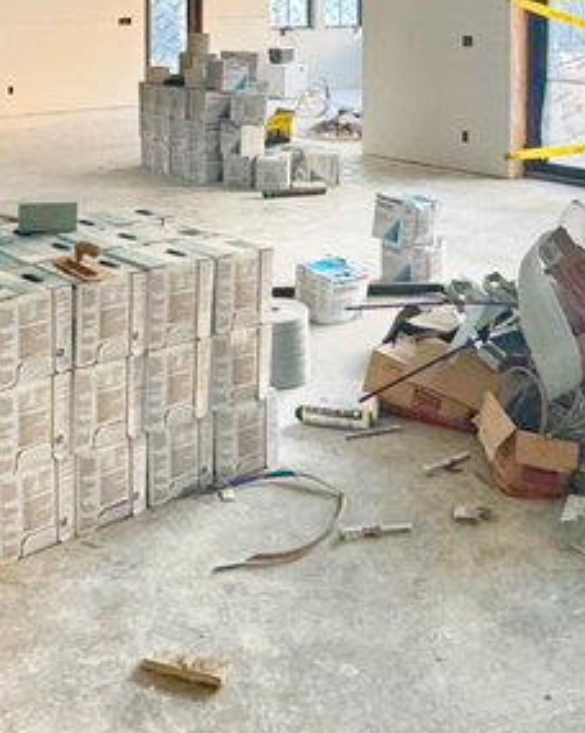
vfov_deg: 34.8
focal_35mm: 49
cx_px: 221
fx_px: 1063
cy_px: 10
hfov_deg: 30.7
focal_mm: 2.22
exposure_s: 1/60
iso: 320
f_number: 2.2
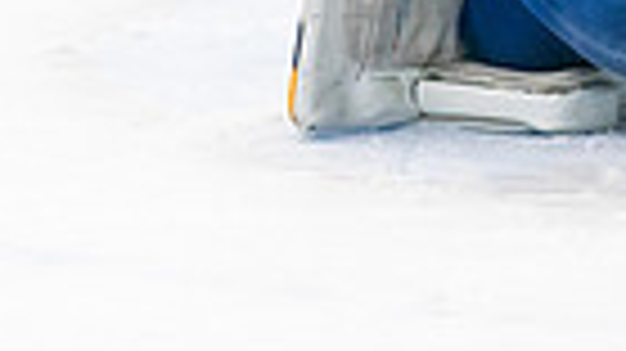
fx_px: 10020
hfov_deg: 3.6
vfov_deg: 2.0
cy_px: -484
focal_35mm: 604
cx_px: 689
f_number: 2.8
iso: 3200
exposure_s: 1/1250
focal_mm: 138
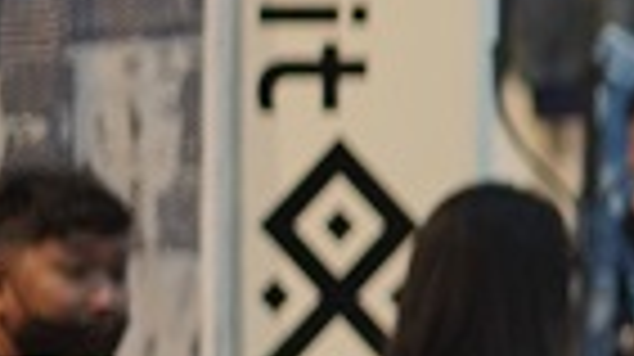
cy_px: 347
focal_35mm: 632
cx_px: 1718
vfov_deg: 1.9
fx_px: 10615
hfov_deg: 3.4
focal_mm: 85
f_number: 1.8
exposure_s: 1/80
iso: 320
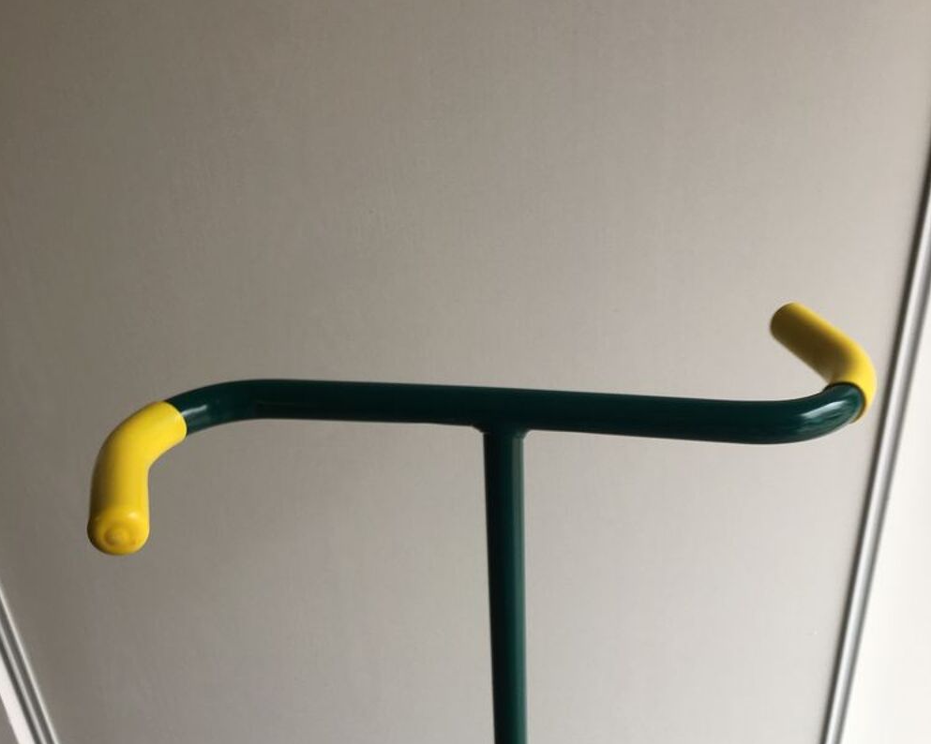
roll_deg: +1.4
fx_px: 1047
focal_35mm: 38
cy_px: 502
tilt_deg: -34.0
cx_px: 463
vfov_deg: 38.7
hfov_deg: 47.9
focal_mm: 4.15
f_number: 2.2
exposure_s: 1/50
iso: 25
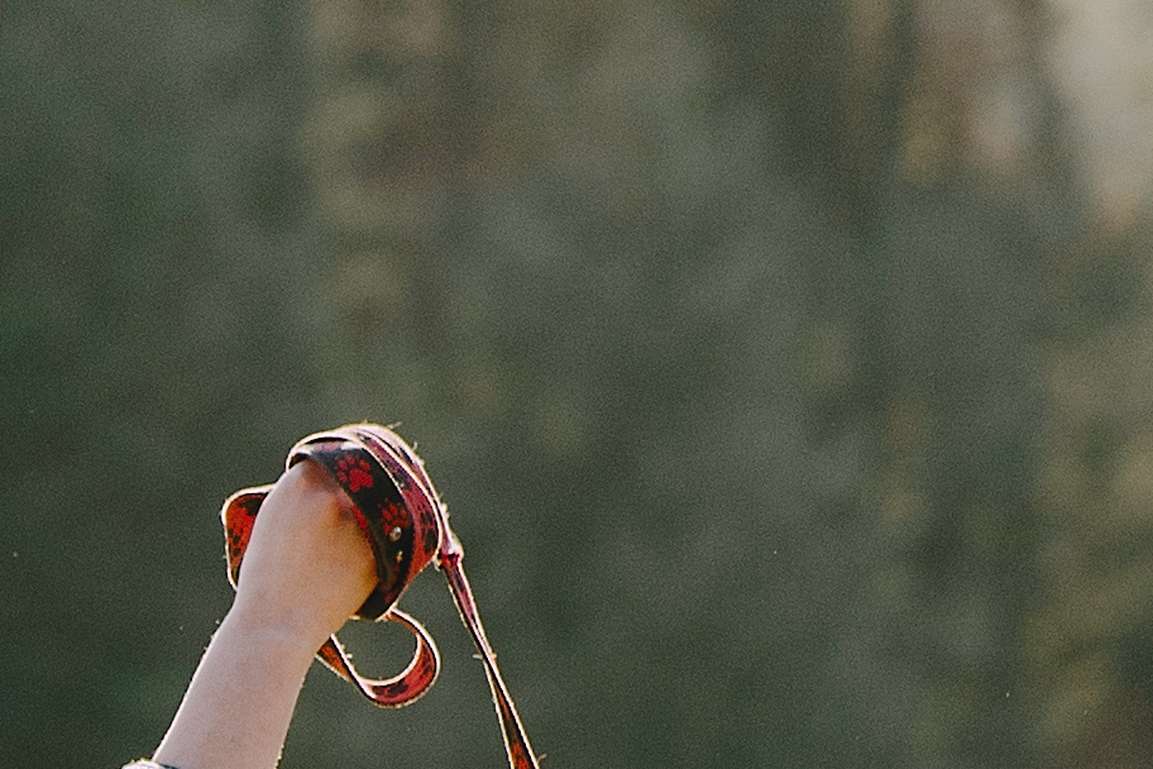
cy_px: 1862
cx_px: -1245
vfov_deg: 2.4
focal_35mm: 559
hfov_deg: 3.7
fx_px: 17902
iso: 400
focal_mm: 85
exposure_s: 1/2000
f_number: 2.8
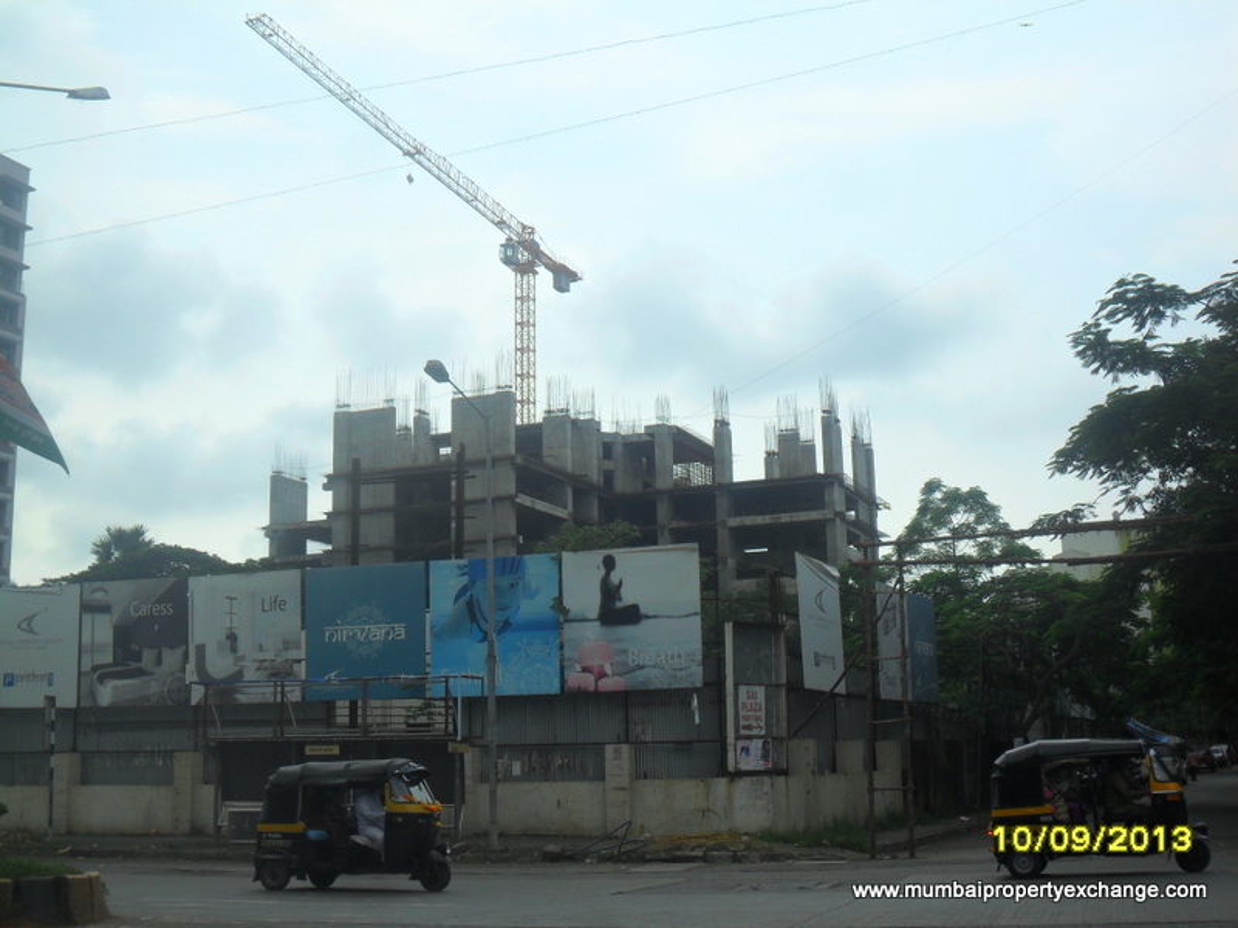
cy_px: 464
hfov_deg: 42.9
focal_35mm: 44
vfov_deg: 32.9
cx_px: 619
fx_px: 1574
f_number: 4.5
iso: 100
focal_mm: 7.8
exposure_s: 1/1000
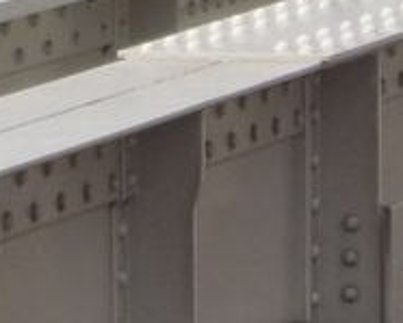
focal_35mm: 705
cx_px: 410
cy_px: -574
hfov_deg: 2.7
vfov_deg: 2.2
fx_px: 8413
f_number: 6.5
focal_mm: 20
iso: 100
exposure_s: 1/125
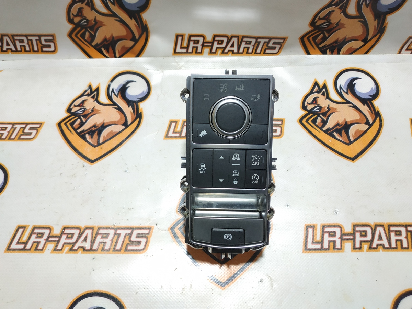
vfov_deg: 56.8
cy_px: 154
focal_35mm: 24
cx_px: 206
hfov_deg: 71.6
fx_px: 286
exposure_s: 1/100
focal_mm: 3.94
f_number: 1.9
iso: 250
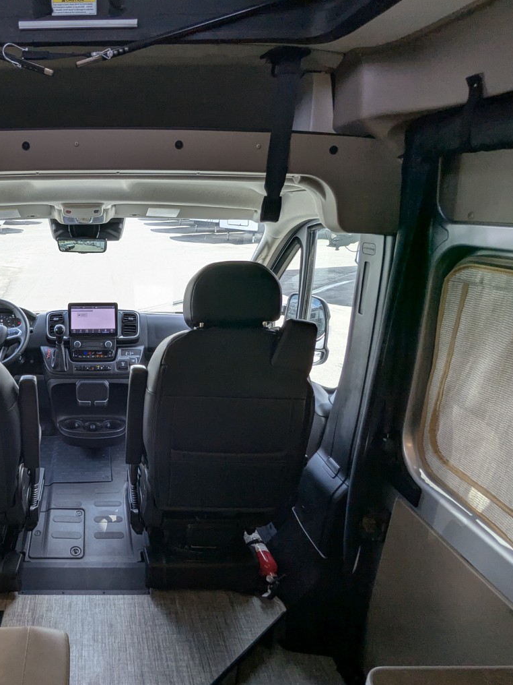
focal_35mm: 22
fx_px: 435
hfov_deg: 55.7
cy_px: 351
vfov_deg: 76.4
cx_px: 87
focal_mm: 2.35
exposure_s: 1/146
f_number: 2.2
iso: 49
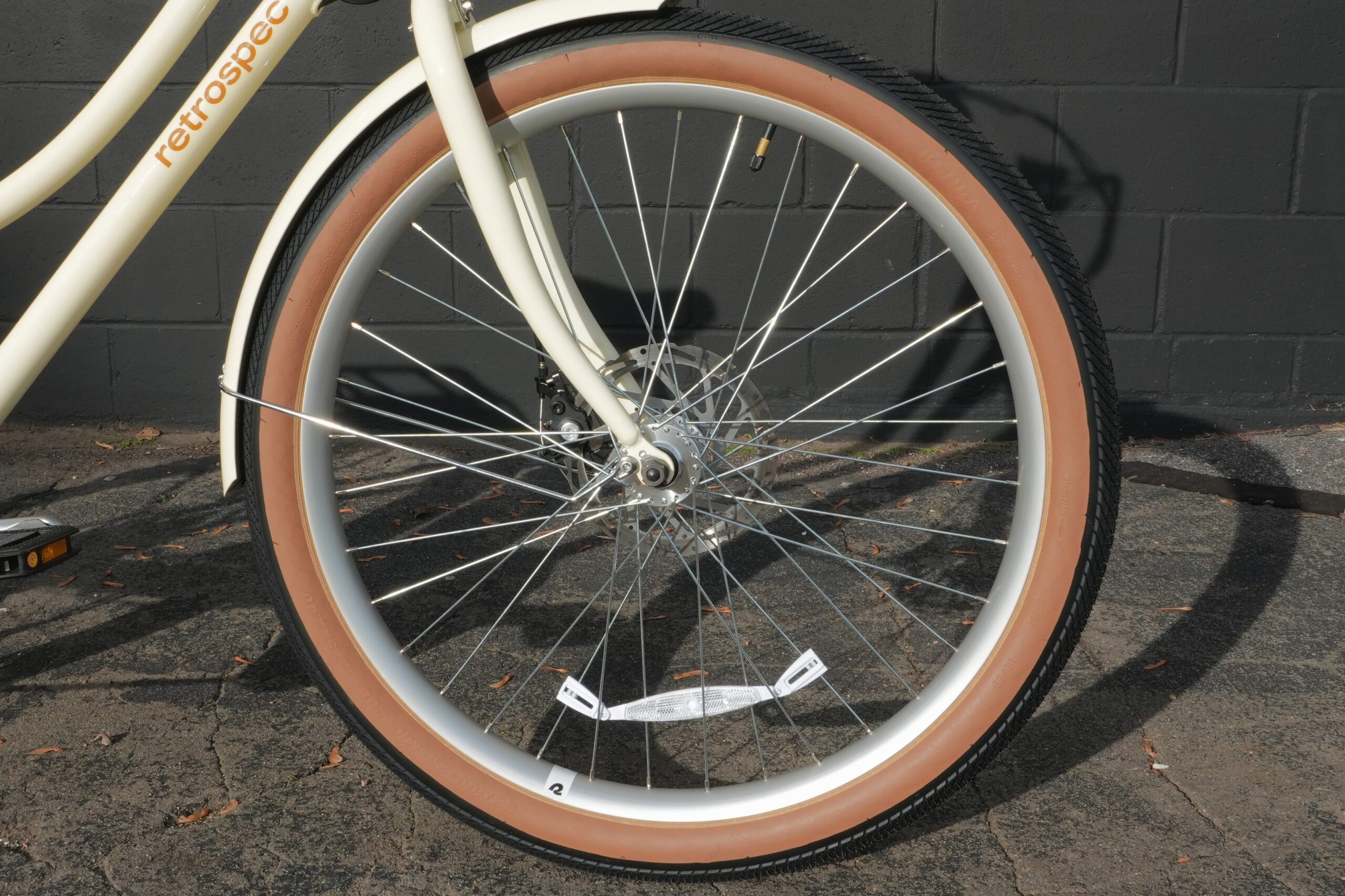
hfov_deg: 59.5
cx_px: 672
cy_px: 448
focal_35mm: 32
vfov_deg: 41.7
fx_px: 1177
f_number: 16
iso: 320
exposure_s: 1/80
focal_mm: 21
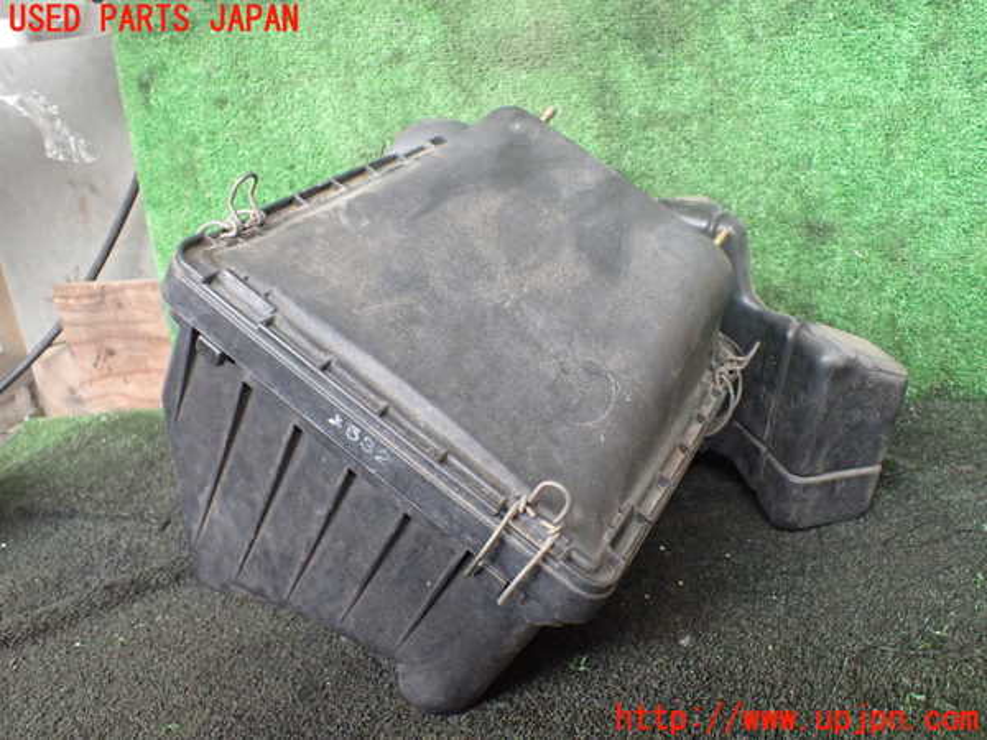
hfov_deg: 60.0
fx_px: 855
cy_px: 370
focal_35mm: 30
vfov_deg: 46.8
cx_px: 494
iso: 640
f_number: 2.3
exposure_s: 1/125
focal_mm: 5.4
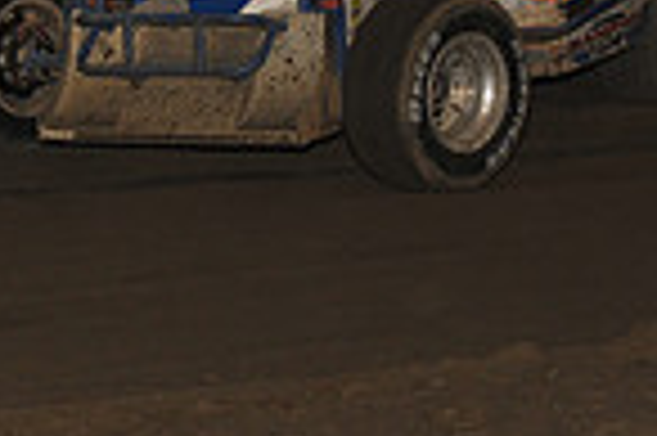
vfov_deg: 4.3
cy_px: -162
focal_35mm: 318
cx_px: -477
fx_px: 5797
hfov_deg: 6.4
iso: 800
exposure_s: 1/320
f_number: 7.1
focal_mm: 80
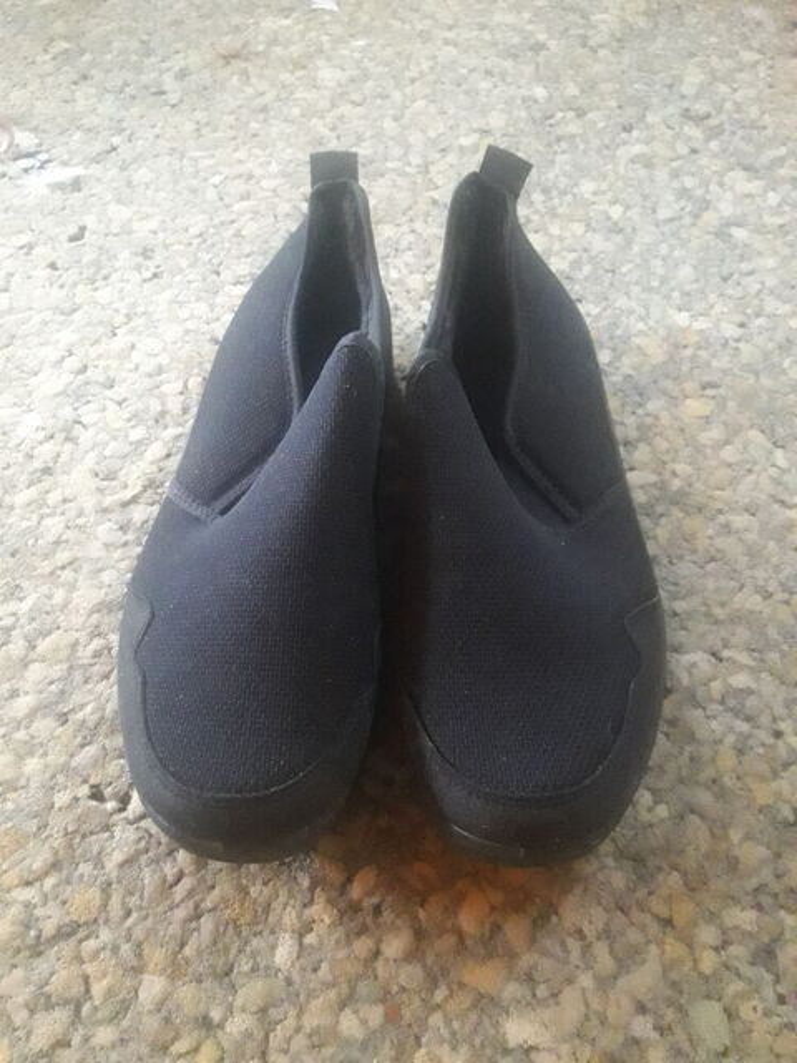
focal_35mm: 28
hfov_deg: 49.7
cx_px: 398
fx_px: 860
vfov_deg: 63.4
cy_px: 532
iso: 800
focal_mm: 3.7
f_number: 1.9
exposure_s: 1/17
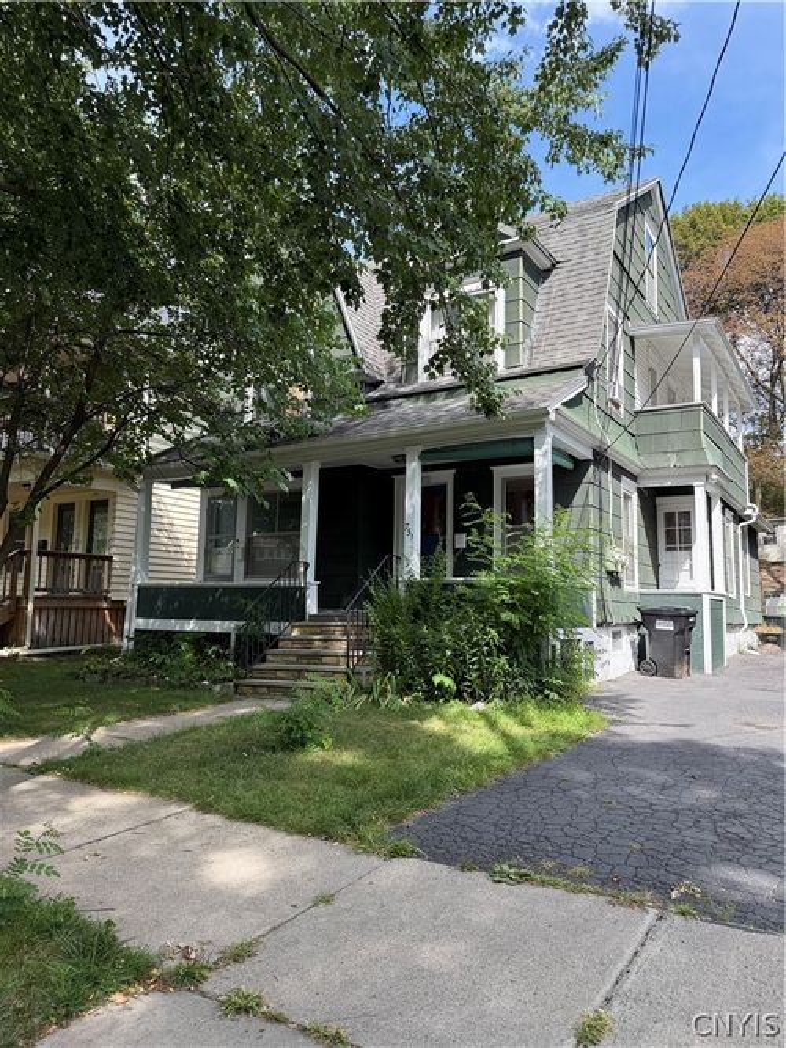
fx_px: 727
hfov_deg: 56.8
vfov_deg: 71.6
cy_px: 524
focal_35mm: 24
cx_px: 393
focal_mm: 6.76
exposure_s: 1/1192
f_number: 1.78
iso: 100
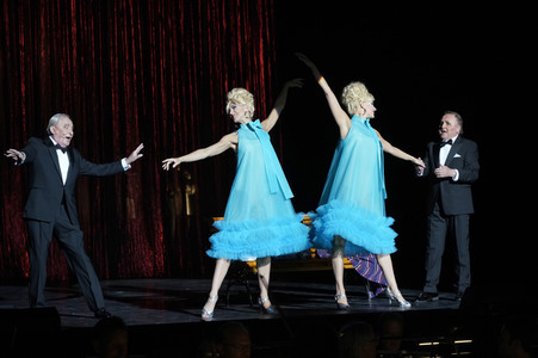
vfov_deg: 12.1
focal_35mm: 113
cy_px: 179
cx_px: 269
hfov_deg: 18.1
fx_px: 1687
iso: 2500
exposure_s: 1/250
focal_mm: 113
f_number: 5.6
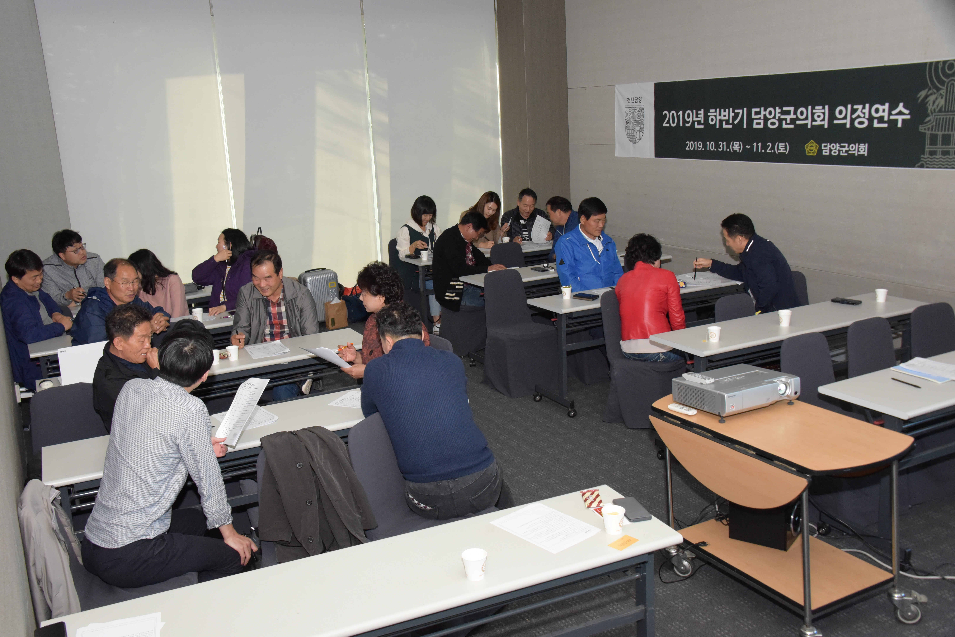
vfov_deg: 38.9
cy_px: 318
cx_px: 478
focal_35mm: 34
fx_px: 902
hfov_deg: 55.8
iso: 4500
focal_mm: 34
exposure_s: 1/200
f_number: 10
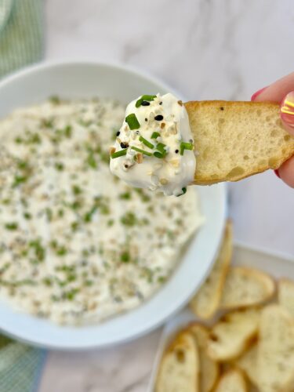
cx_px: 147
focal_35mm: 48
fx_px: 544
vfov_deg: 39.7
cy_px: 196
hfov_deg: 30.3
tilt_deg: -79.3
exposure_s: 1/280
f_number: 1.78
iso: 80
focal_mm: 6.86
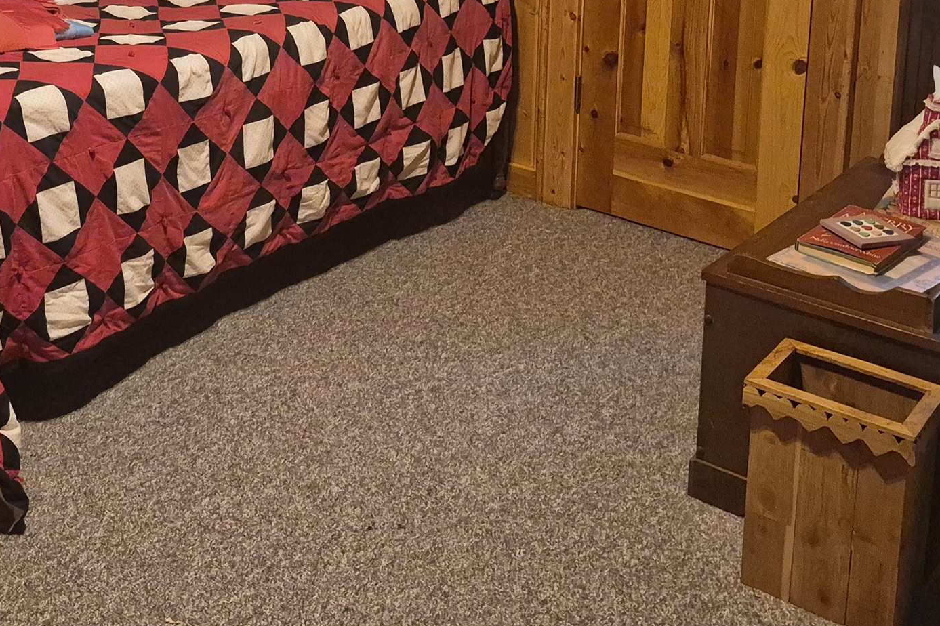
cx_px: 350
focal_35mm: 53
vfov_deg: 23.9
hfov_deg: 37.3
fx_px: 1383
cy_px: -59
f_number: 1.8
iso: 1600
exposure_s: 1/120
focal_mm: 5.4
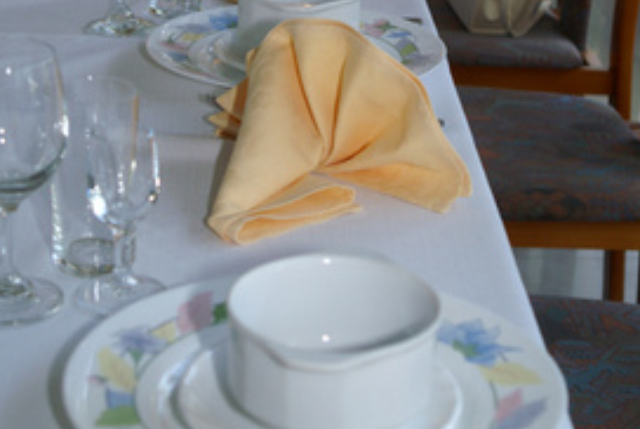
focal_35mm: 82
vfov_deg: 16.2
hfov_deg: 24.8
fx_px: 1455
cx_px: 315
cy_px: -51
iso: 400
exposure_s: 1/60
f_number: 5
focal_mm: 35
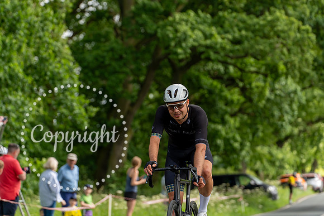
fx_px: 1547
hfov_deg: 12.0
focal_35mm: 172
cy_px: 96
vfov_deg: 8.0
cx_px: 180
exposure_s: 1/1000
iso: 250
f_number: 4
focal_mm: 155
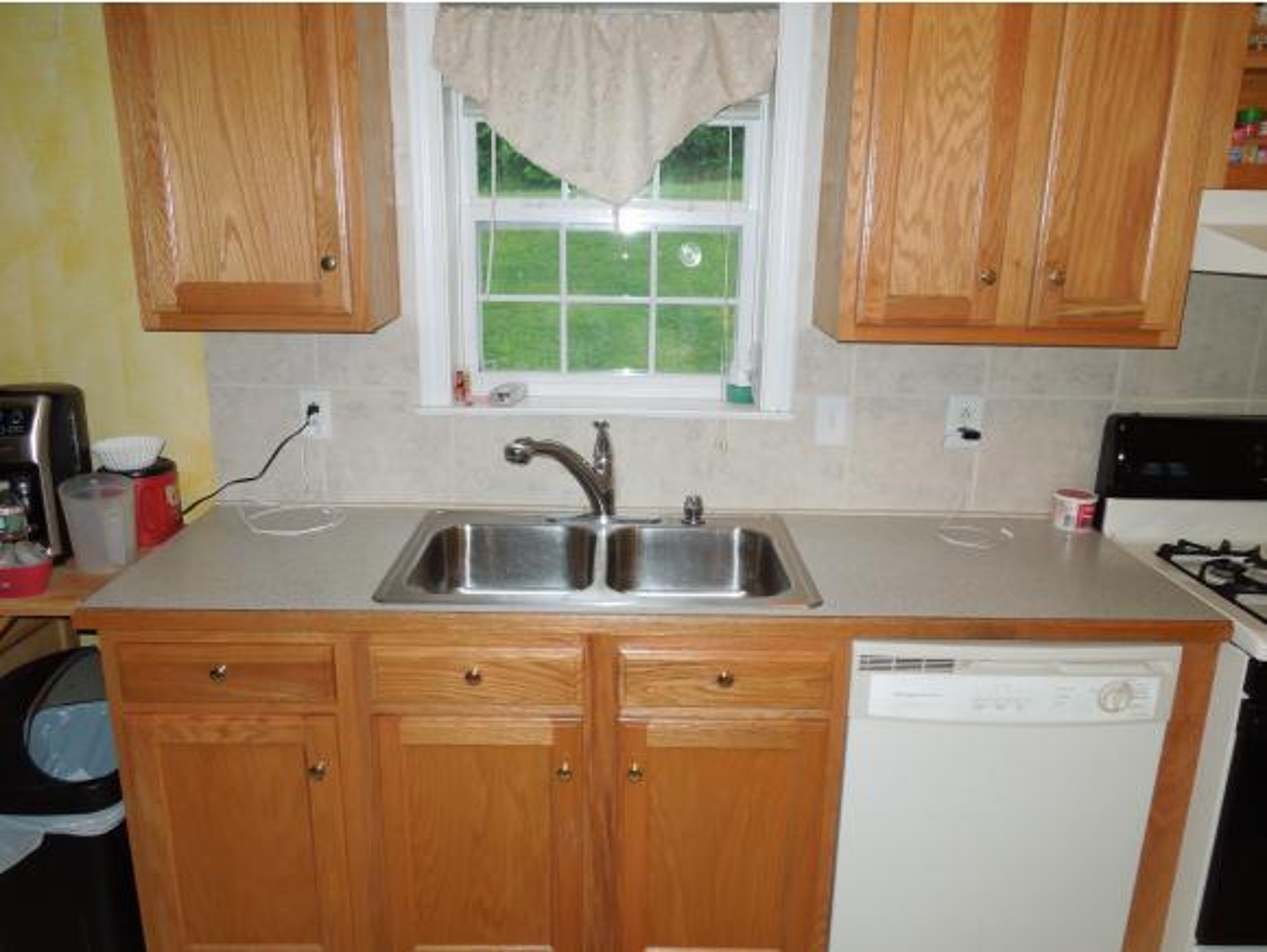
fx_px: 916
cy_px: 476
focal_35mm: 25
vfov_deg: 54.9
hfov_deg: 69.3
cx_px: 634
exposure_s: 1/30
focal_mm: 4.5
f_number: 3.3
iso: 220
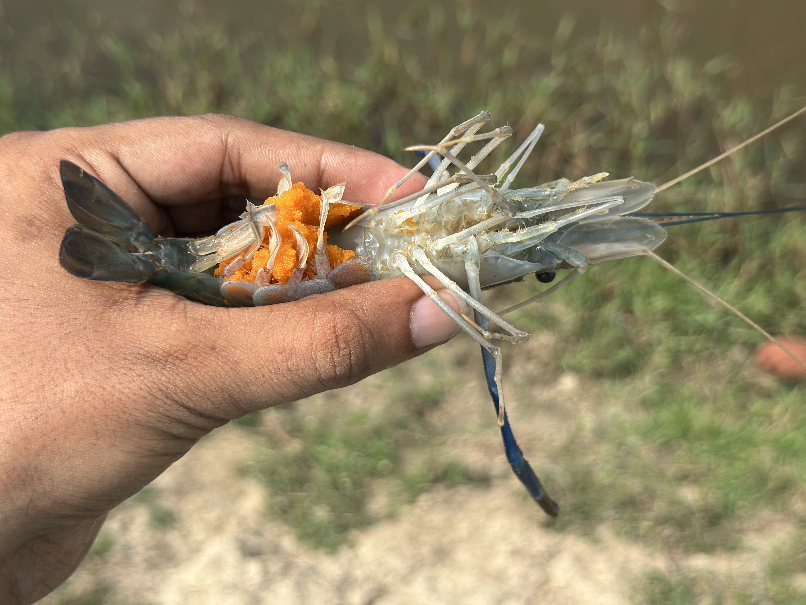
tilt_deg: -56.1
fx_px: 1118
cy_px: 302
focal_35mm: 48
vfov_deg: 30.3
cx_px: 403
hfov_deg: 39.7
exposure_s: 1/3876
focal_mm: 6.86
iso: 100
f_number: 1.78
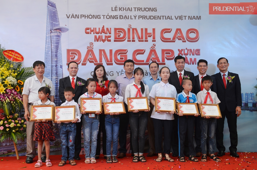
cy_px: 85
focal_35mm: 40
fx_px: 288
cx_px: 128
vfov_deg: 32.9
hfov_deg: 48.0
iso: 200
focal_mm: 27
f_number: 7.1
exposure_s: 1/200
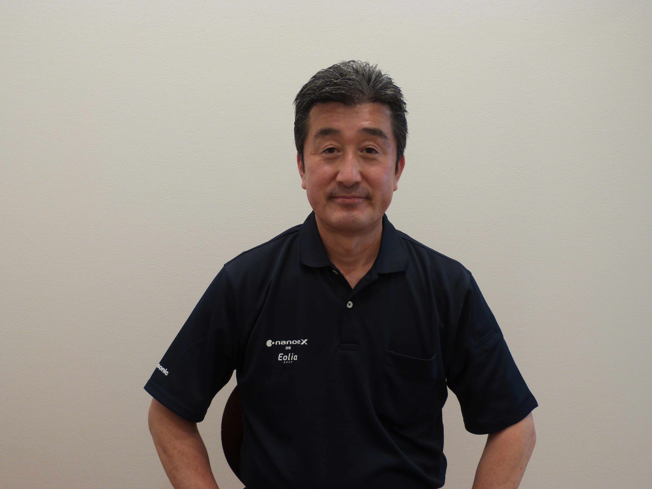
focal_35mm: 31
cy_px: 244
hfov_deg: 58.4
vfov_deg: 45.4
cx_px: 326
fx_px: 584
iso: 100
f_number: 3
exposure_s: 1/20
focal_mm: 5.4
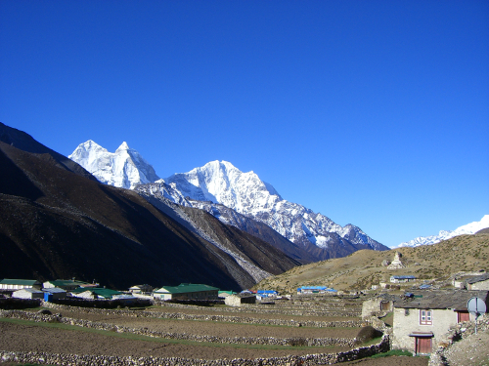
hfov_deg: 49.0
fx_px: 537
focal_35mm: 38
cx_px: 244
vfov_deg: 37.7
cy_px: 183
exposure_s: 1/640
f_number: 4.3
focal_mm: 6.2
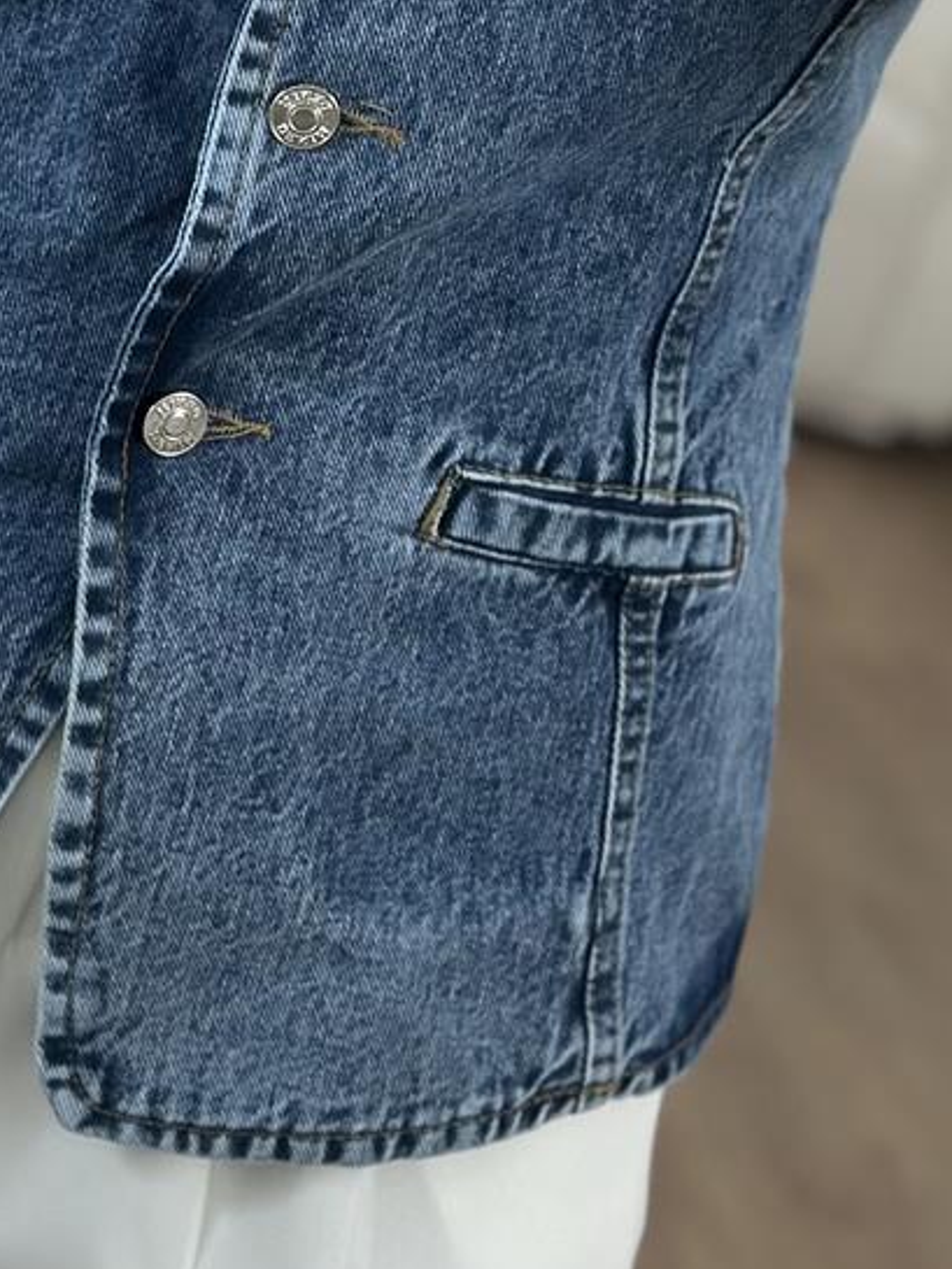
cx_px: 270
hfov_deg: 10.5
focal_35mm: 141
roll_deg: -18.1
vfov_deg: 13.9
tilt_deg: -34.2
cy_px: 107
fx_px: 5168
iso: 64
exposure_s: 1/100
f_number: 1.78
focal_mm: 6.86
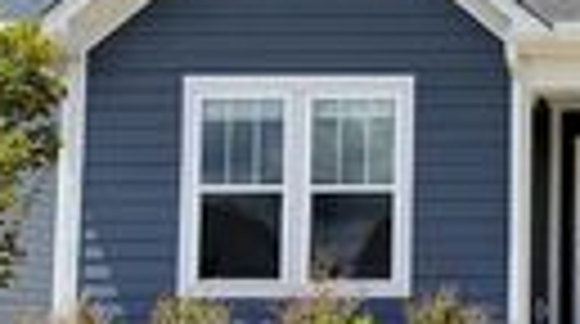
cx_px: 706
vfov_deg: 17.3
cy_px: 245
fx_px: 1059
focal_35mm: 69
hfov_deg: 26.9
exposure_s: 1/500
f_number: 11
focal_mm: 17
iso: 400
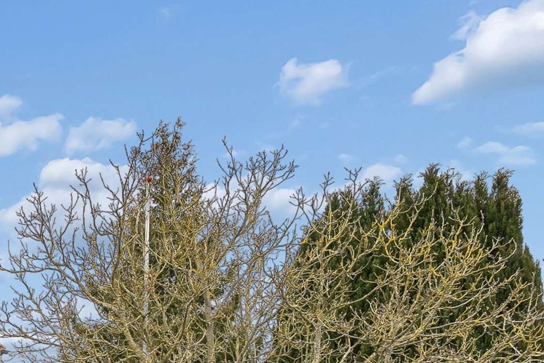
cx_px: -217
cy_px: 504
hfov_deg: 24.4
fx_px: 1043
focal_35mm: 69
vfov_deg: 18.1
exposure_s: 1/400
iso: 200
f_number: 8
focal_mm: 19
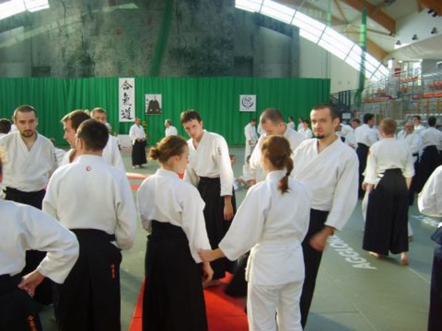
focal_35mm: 35
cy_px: 166
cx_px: 221
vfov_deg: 40.7
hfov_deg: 52.6
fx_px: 447
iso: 50
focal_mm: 5.8
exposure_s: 1/45
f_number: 2.8
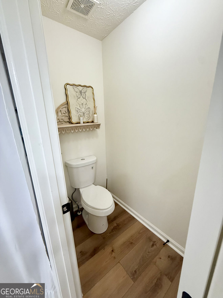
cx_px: 112
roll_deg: +2.1
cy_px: 149
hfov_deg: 85.7
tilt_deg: -13.8
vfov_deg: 102.1
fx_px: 120
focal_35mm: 14
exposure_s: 1/120
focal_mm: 2.22
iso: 250
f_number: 2.2
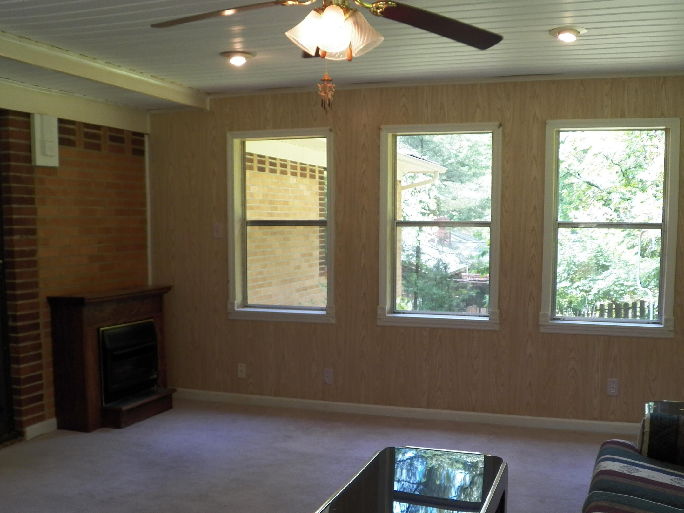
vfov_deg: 36.6
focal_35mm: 39
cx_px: 353
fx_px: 771
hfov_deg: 47.9
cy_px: 316
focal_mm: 4.9
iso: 125
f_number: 2.8
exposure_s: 1/100
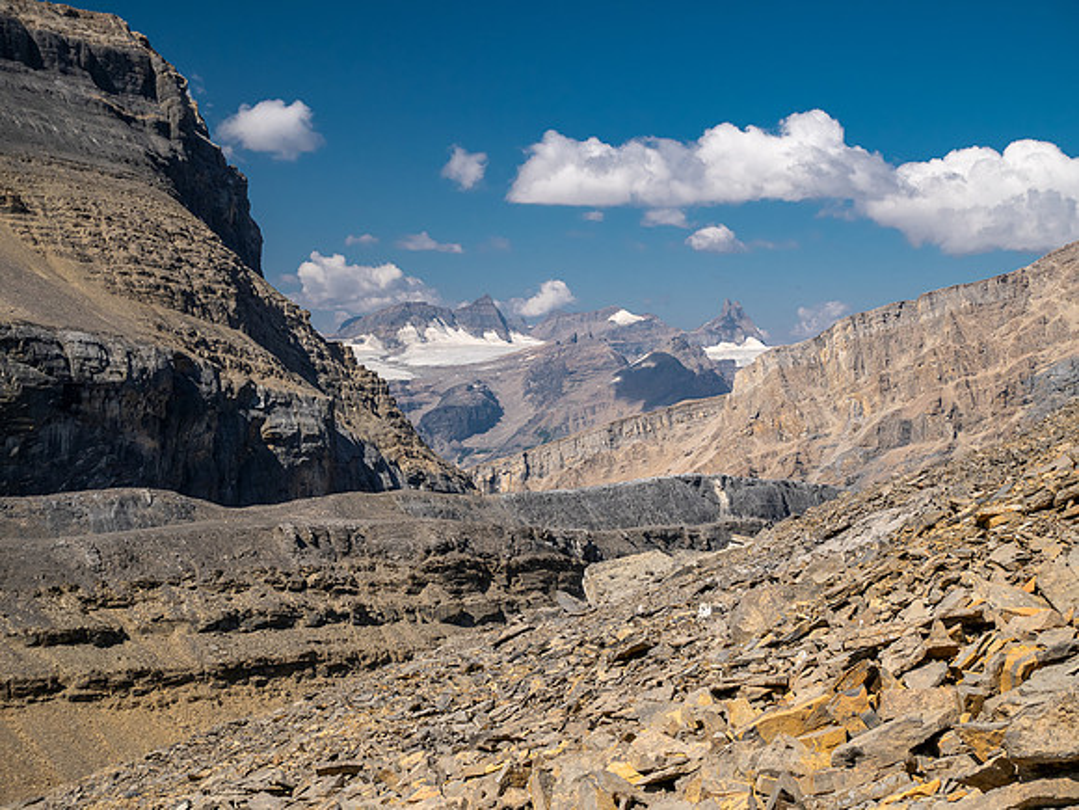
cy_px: 405
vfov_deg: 22.9
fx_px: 1995
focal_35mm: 64
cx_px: 540
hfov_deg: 30.3
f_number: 8
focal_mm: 32
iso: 200
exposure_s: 1/320
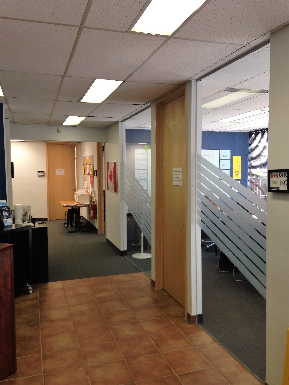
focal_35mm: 33
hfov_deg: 42.9
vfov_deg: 55.4
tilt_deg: -4.1
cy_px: 192
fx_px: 367
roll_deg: +0.4
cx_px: 144
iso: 50
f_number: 2.4
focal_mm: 4.12
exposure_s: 1/20
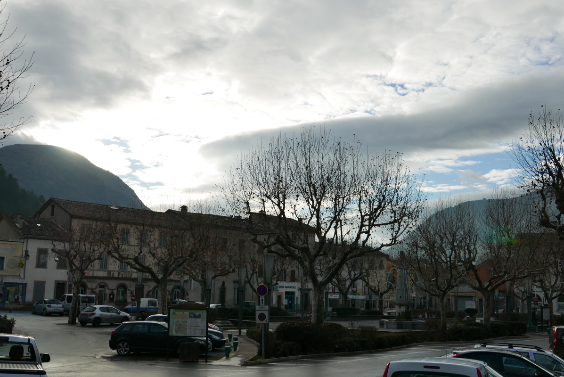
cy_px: 188
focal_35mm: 41
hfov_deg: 47.4
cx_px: 282
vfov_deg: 32.7
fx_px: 643
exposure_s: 1/1000
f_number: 5.6
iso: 200
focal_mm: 18.6
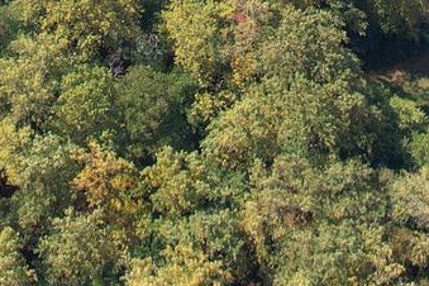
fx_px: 1585
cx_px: 86
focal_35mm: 133
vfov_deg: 8.6
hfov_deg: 15.3
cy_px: -563
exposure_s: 1/725
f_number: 2.8
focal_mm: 8.38
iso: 100
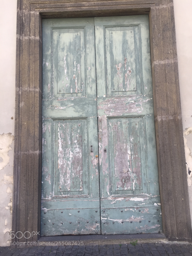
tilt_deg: +8.7
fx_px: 214
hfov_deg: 48.2
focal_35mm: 29
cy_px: 128
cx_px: 96
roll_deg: +1.9
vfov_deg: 61.7
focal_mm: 4.15
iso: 32
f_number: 2.2
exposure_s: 1/249
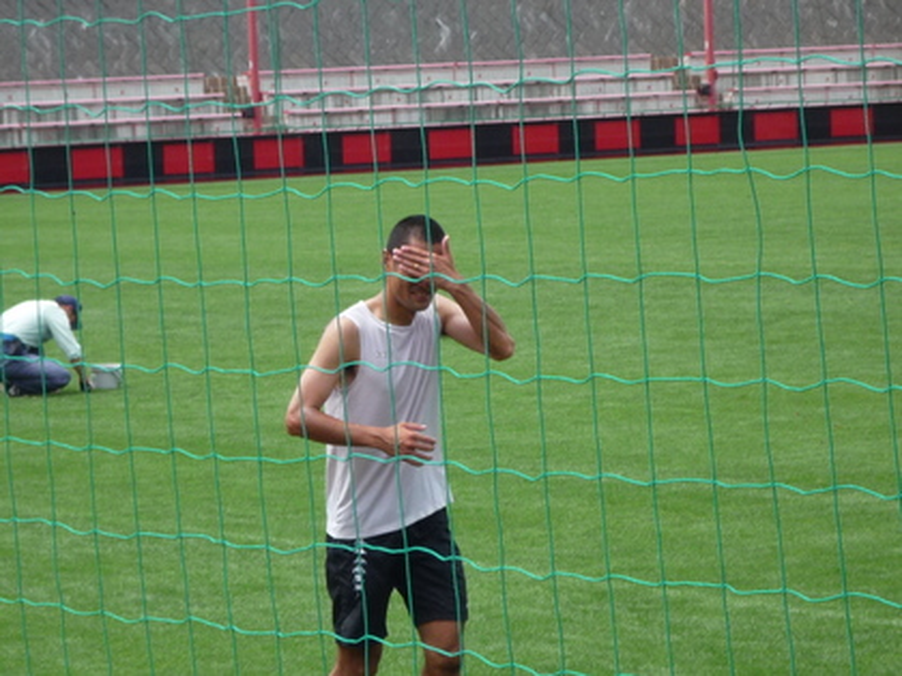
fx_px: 4690
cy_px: 338
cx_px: 451
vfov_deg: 8.2
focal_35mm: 180
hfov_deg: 11.0
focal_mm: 17.6
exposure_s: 1/250
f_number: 5.6
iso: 100
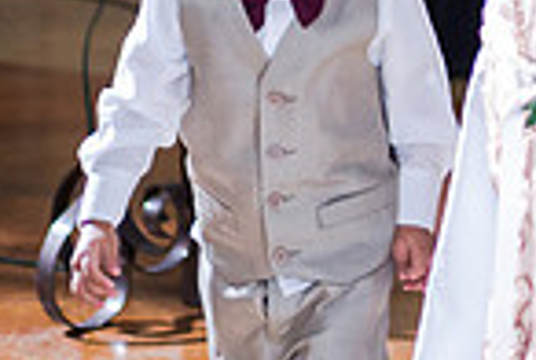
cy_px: -663
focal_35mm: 297
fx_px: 4431
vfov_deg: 4.5
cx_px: 1261
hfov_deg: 6.6
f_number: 1.8
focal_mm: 50
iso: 1600
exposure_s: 1/200
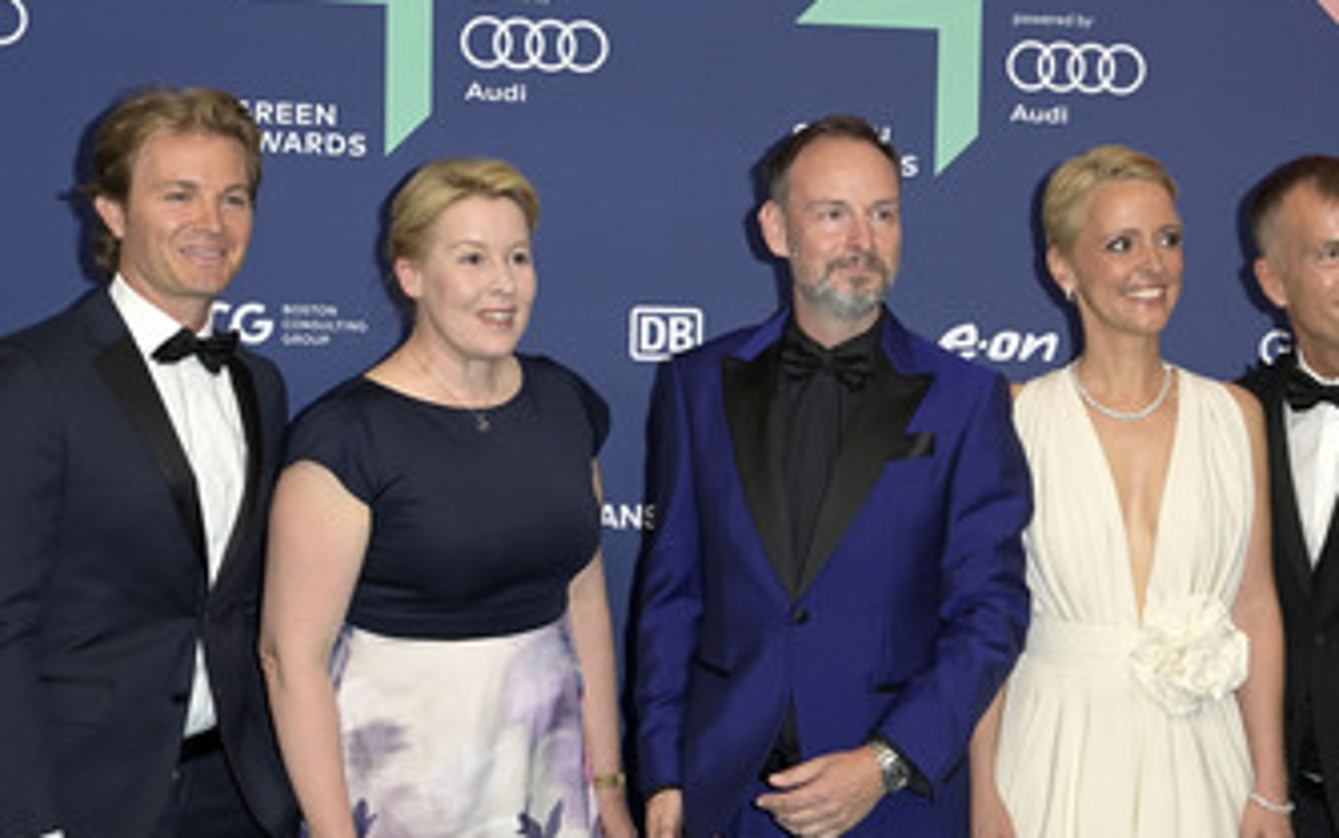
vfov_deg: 23.5
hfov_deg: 36.8
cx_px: 744
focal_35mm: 55
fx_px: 2008
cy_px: 513
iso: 800
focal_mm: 40
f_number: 5.6
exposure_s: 1/250
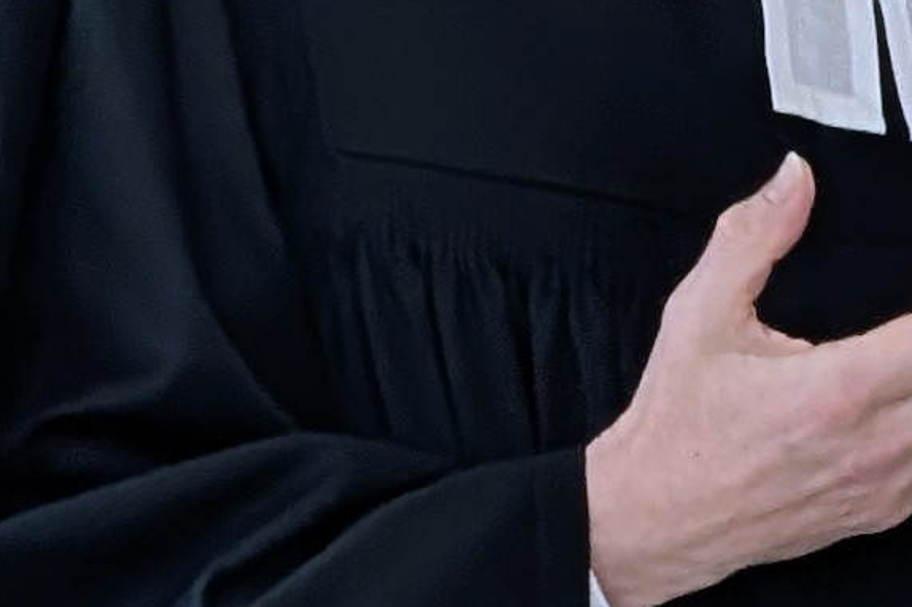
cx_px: 1336
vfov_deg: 3.8
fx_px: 9190
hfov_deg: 5.6
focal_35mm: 363
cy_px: 132
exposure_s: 1/49
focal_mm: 6.9
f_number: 1.68
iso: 96
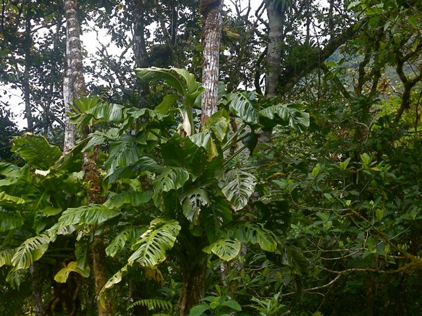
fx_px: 1365
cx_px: 211
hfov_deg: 17.6
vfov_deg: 13.2
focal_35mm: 112
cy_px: 158
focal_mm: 24
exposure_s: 1/64.8
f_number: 5.9
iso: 132
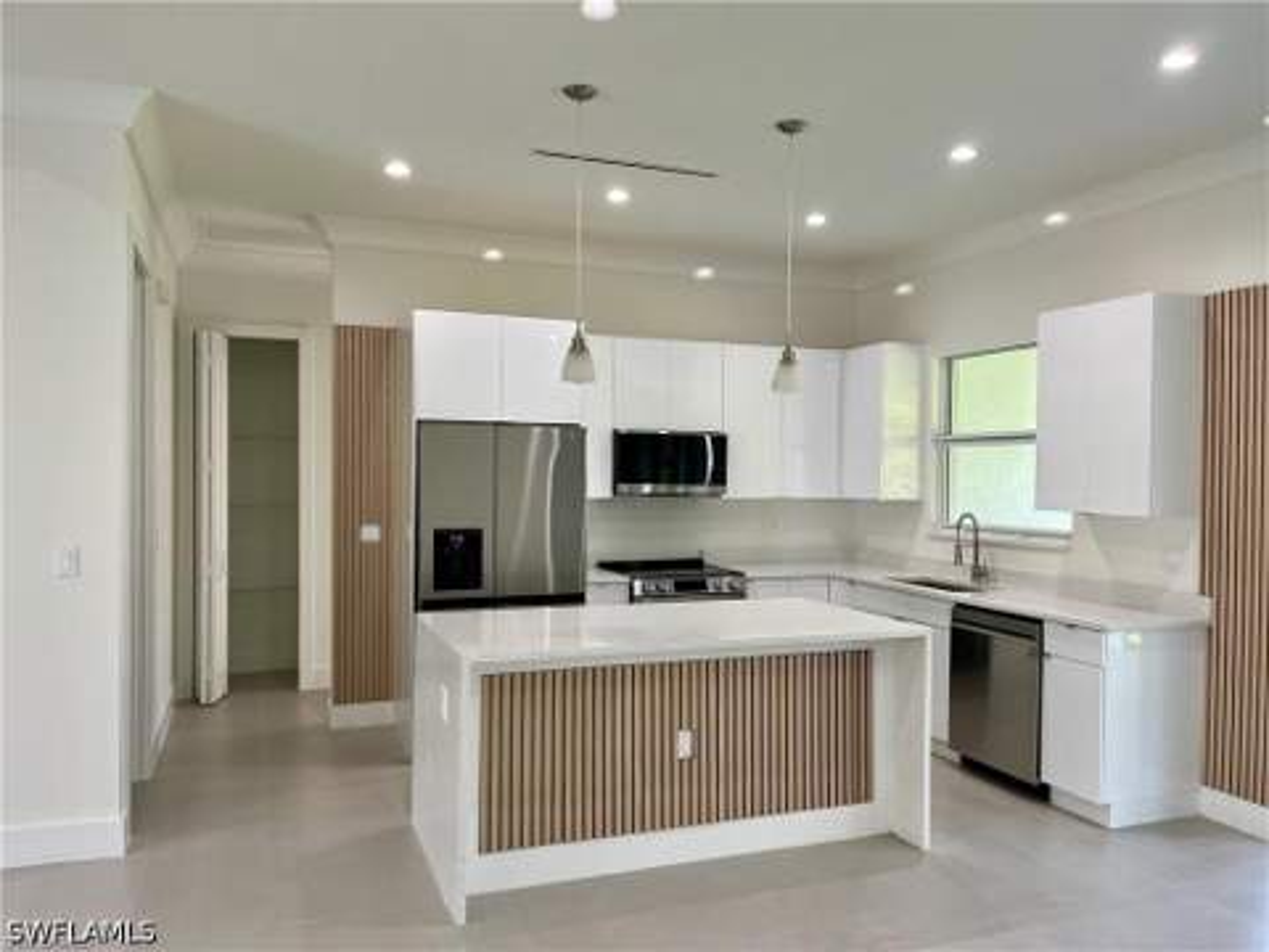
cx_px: 634
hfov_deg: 67.3
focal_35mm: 26
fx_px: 953
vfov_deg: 53.1
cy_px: 476
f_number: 1.6
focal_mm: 5.1
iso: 100
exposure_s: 1/120
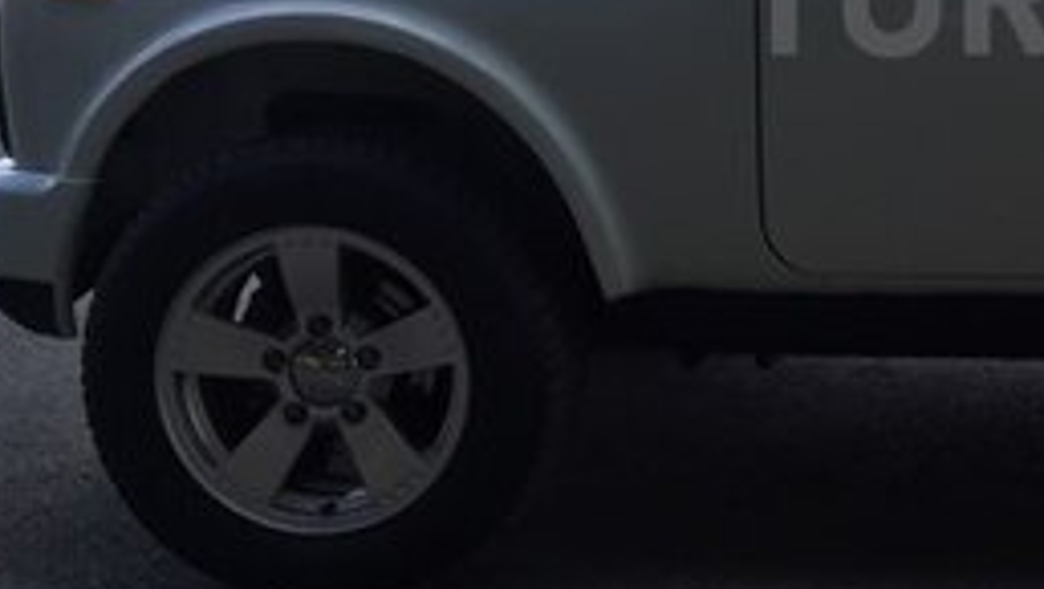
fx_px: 2244
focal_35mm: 81
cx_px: 1154
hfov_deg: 24.4
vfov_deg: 14.7
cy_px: -6
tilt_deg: -5.9
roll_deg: -0.2
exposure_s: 1/682
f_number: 2.2
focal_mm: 4.15
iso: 32
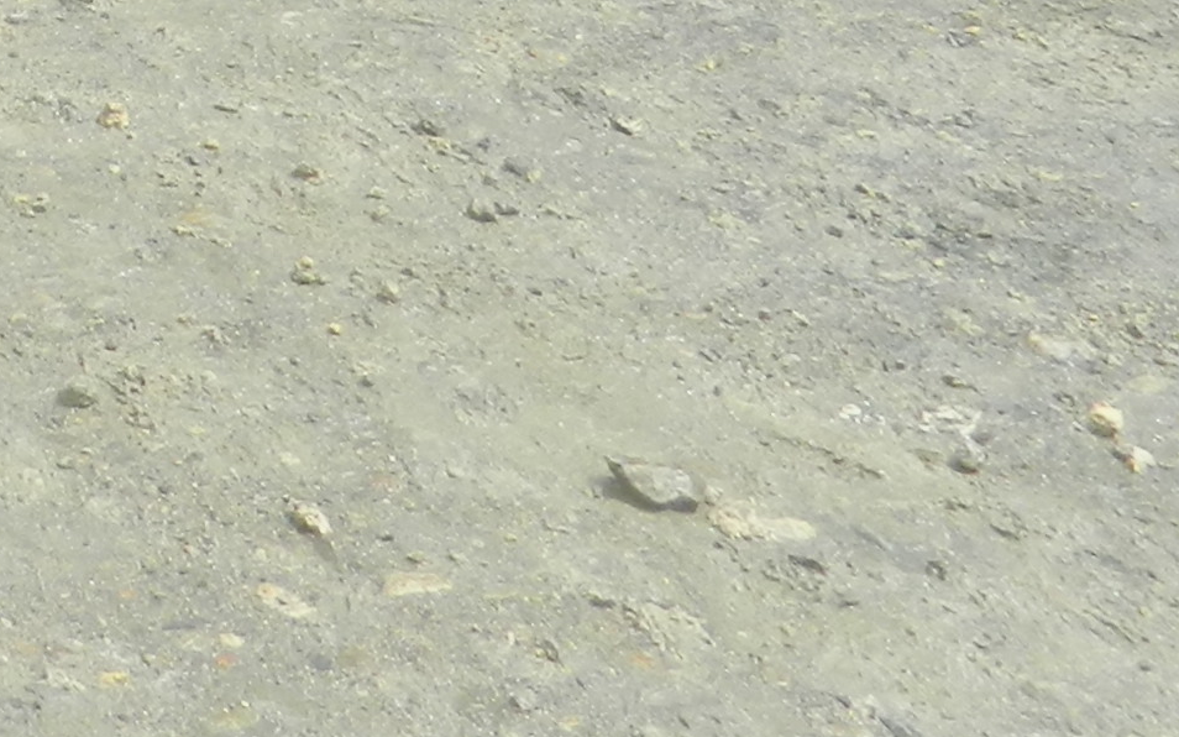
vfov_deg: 9.8
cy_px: -915
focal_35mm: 120
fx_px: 3855
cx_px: -748
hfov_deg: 15.6
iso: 80
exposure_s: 1/640
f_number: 3.1
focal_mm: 4.5
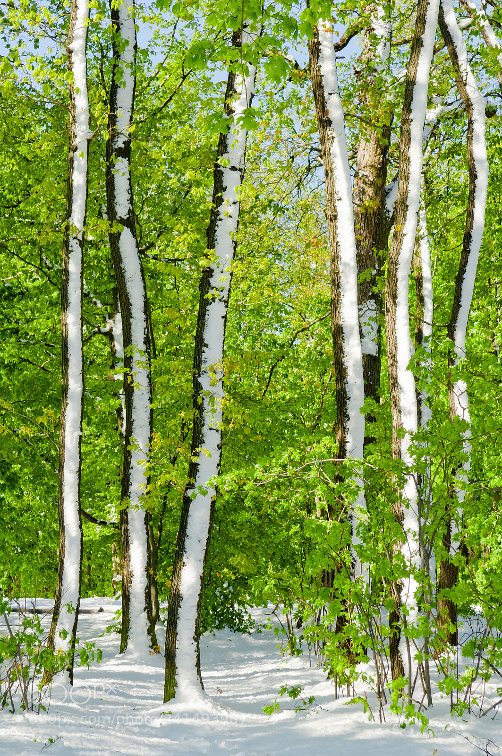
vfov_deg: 28.1
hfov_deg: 18.9
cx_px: 251
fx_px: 1509
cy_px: 378
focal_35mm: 72
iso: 100
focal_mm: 48
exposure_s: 1/180
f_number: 7.1
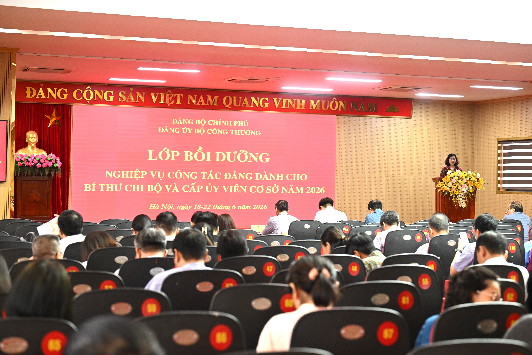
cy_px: 178
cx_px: 266
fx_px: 1034
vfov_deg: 19.5
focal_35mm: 70
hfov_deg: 28.8
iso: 2000
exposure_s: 1/200
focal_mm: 70
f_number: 3.5
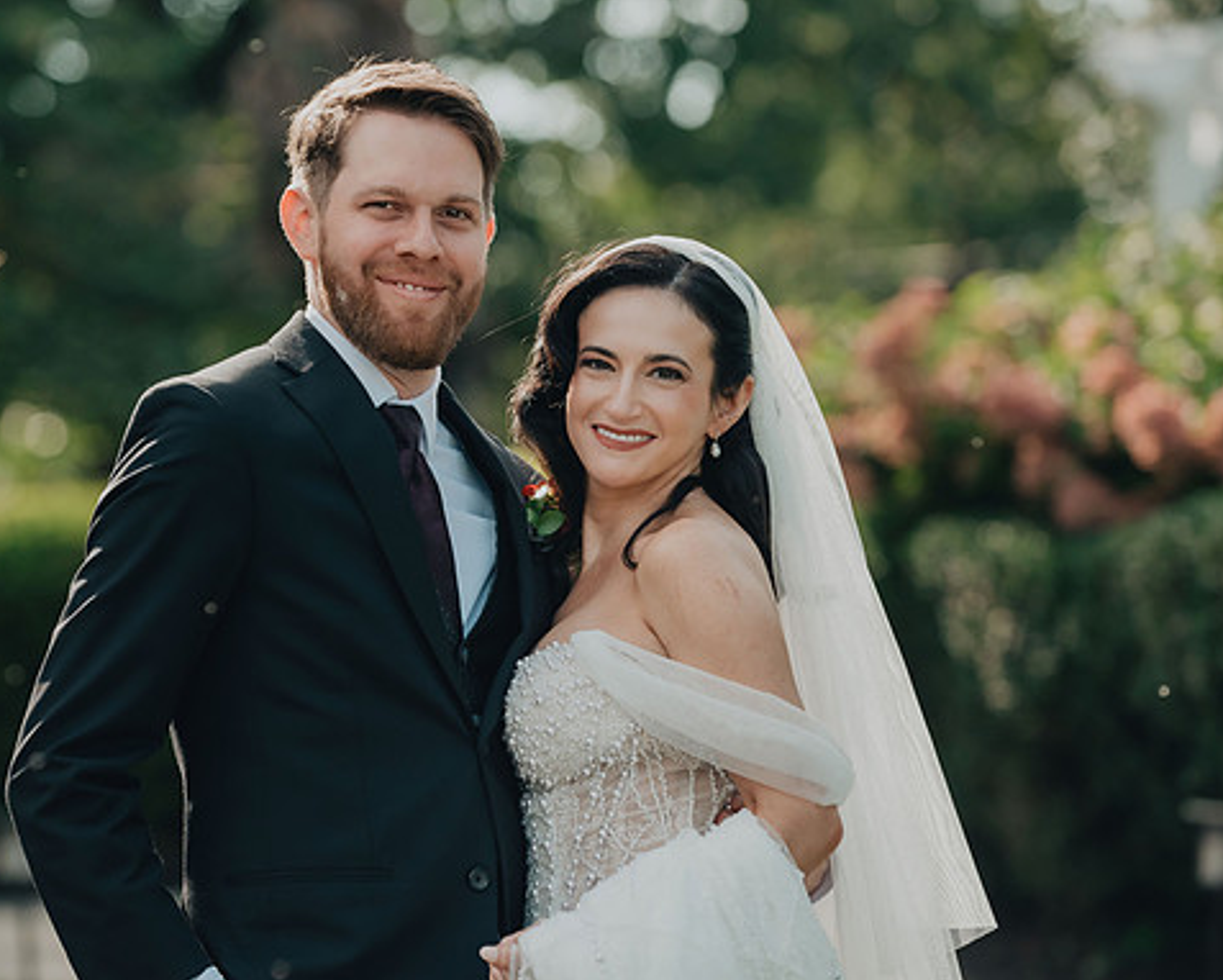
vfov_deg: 8.0
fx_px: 7025
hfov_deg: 9.9
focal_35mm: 194
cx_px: 503
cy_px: 494
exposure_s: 1/2000
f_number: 4
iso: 800
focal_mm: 170
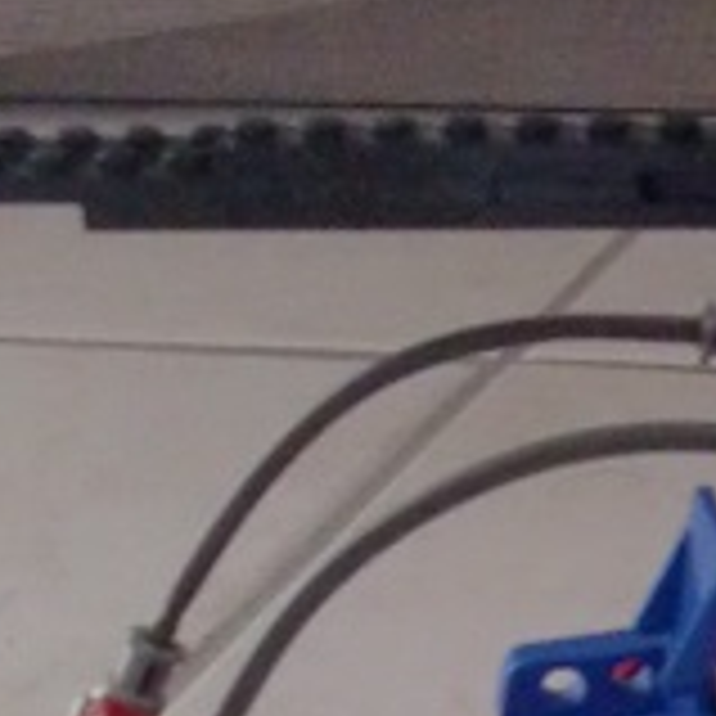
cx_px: 937
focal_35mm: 160
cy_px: 937
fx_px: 3744
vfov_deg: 10.7
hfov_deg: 10.7
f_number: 2.8
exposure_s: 1/60
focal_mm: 6.3
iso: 640
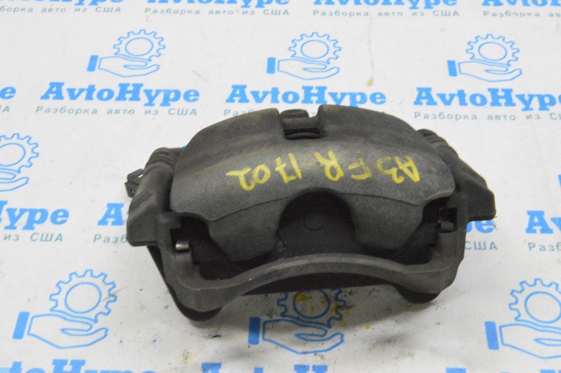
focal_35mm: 51
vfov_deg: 26.4
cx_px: 280
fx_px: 794
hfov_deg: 38.9
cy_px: 186
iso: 6400
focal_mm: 34
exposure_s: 1/15
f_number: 20
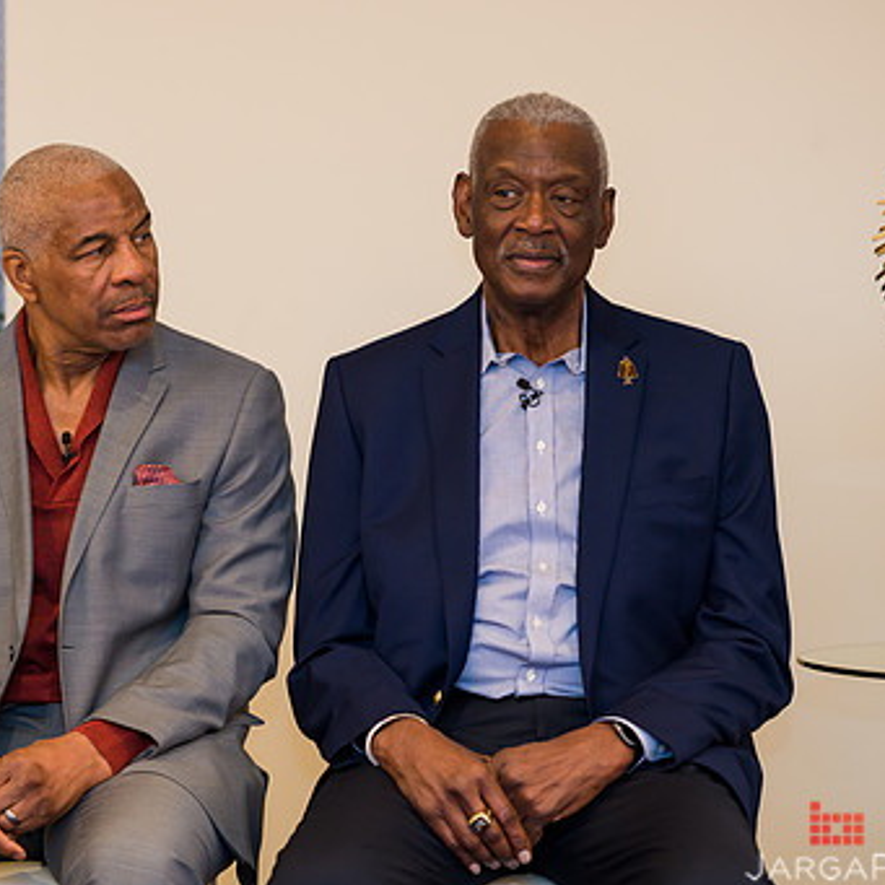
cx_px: 241
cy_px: 436
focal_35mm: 195
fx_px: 5640
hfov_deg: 9.0
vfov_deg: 9.0
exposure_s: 1/200
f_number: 3.2
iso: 800
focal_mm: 135
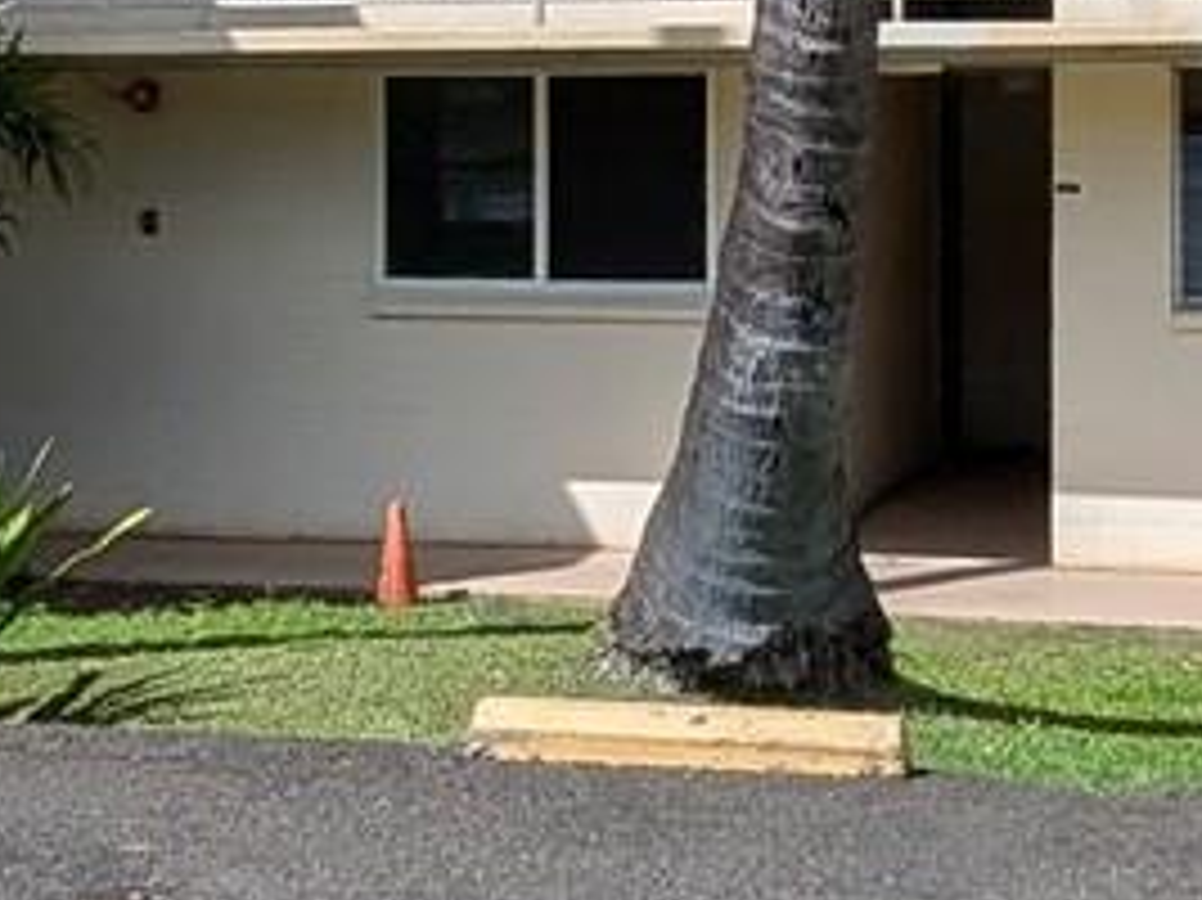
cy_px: 112
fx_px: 2707
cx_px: 576
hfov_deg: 25.0
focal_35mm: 78
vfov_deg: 18.6
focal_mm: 1.54
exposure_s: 1/1580
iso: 33
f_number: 2.2
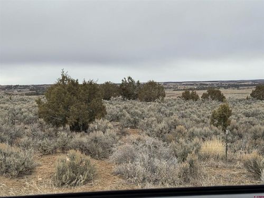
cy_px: 99
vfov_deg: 30.3
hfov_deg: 39.7
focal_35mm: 48
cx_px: 132
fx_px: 366
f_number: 1.78
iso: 64
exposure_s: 1/2110
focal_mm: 6.76
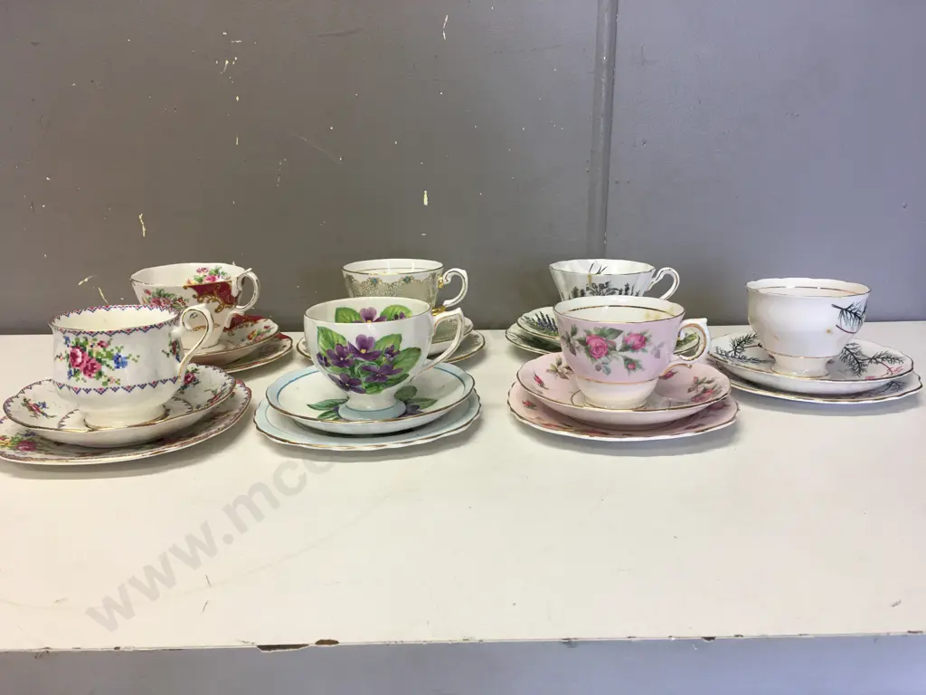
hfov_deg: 61.7
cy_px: 348
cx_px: 463
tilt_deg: -12.9
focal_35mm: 29
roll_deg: -0.3
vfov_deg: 48.2
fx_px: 776
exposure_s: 1/33
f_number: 2.2
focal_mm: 4.15
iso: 32
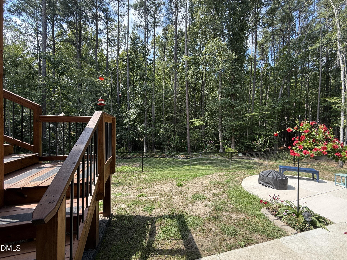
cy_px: 130
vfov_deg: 85.7
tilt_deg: -1.0
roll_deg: -1.5
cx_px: 174
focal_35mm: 14
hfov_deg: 102.1
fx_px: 140
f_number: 2.2
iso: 50
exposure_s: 1/294
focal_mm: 2.22
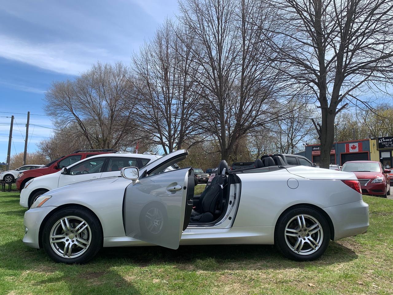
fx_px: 295
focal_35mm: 26
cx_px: 196
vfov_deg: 53.1
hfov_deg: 67.3
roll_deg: +0.5
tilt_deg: +4.2
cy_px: 148
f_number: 1.8
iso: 25
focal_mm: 4.25
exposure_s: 1/1748
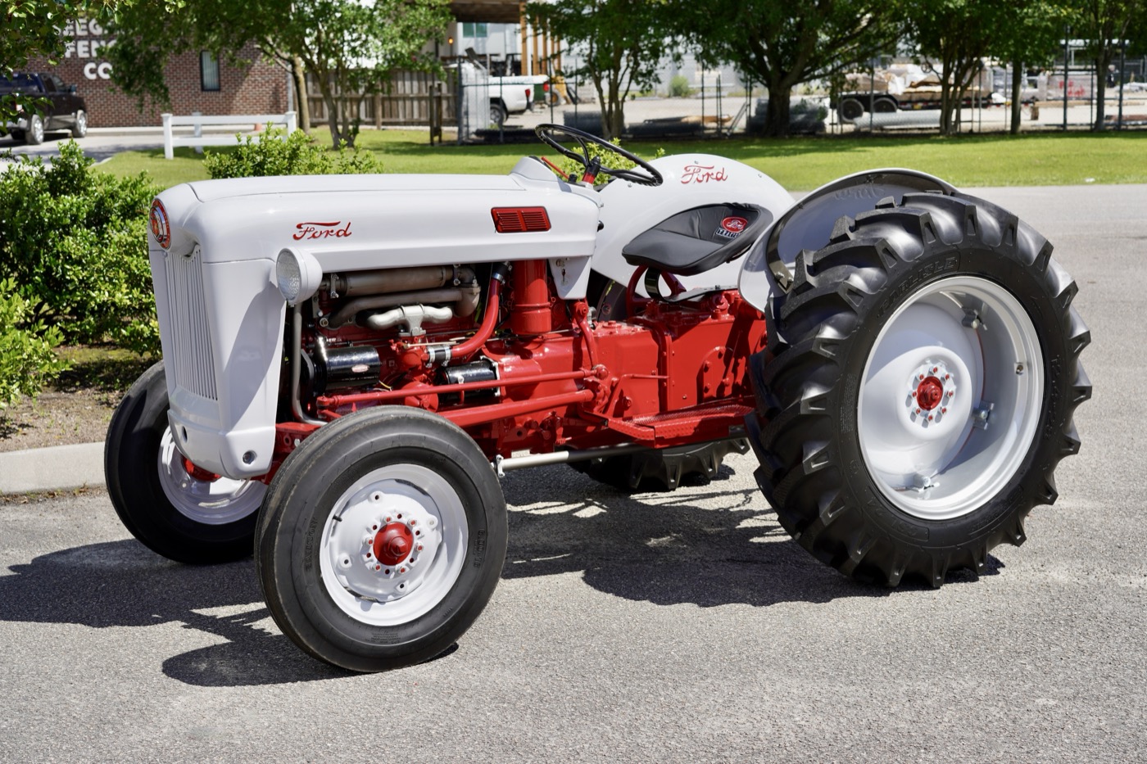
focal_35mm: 55
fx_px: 1752
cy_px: 382
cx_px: 574
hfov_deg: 36.3
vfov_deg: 24.6
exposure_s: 1/400
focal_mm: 55
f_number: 6.3
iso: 100
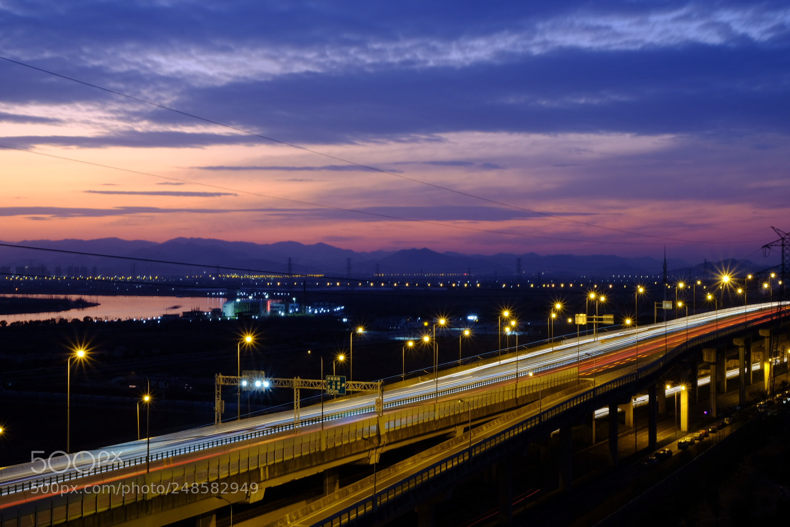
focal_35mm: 54
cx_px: 395
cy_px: 264
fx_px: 1185
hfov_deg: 36.9
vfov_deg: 25.1
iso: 200
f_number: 22
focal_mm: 35.8
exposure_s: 20
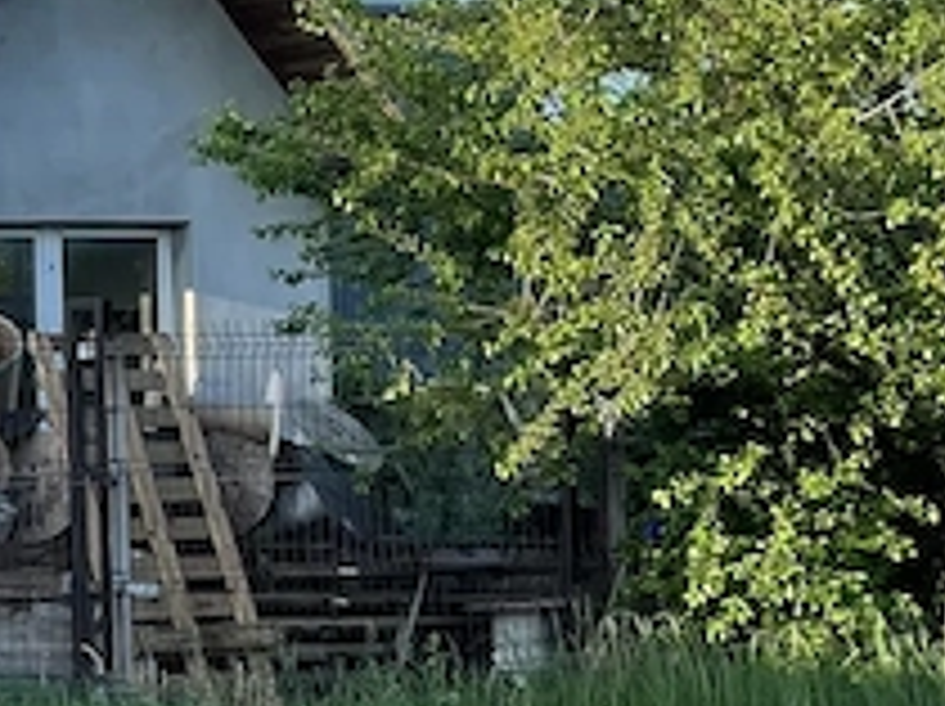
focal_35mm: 124
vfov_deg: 11.9
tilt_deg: +0.2
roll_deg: +1.9
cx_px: -1040
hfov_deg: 13.3
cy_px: 472
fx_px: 3381
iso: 32
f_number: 1.6
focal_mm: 4.2
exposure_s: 1/882
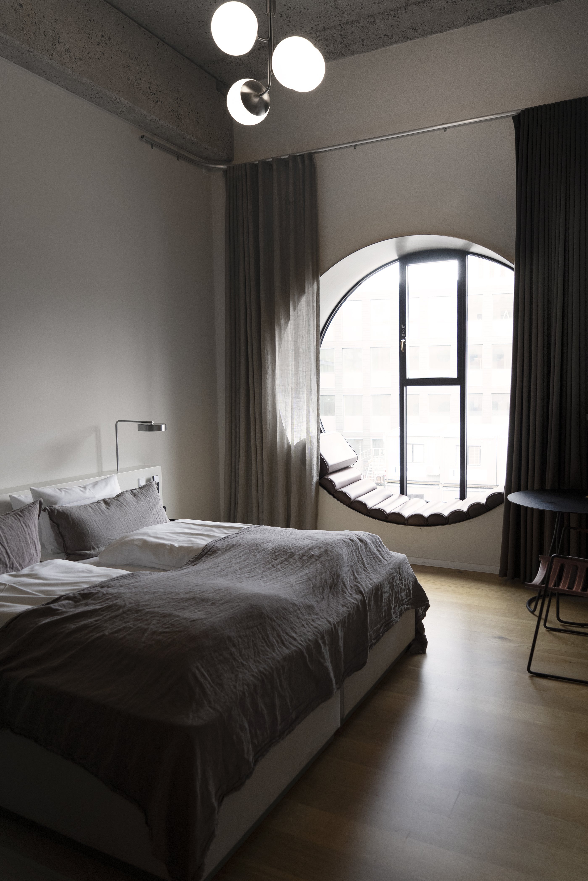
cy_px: 440
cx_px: 294
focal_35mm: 24
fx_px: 588
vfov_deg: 73.7
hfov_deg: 53.1
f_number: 4
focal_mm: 24
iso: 1000
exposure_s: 1/160
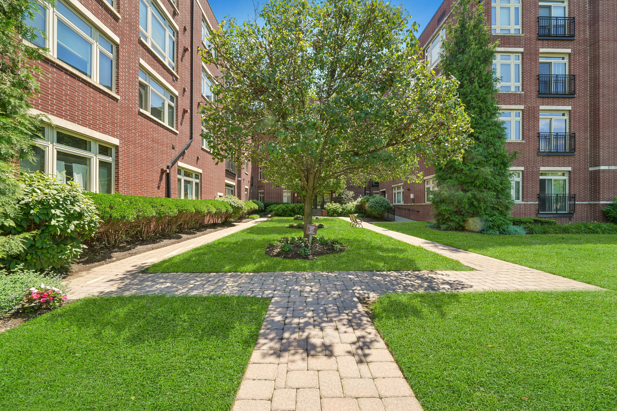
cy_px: 206
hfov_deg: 112.6
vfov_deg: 90.0
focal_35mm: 12
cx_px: 308
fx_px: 206
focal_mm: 12
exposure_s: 1/30
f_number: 11
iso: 100
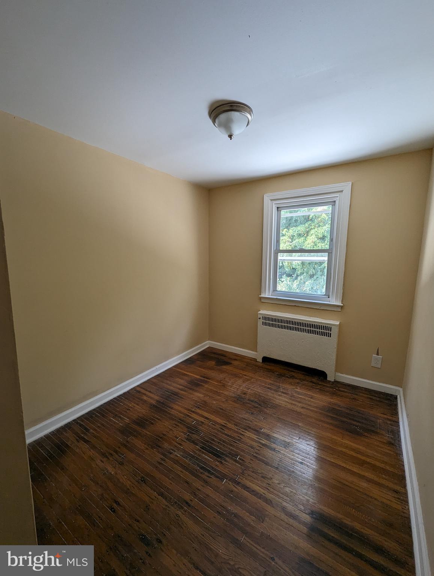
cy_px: 288
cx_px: 217
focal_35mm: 13
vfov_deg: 106.1
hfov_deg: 90.0
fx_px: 217
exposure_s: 1/165
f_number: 2.2
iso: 130
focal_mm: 1.95
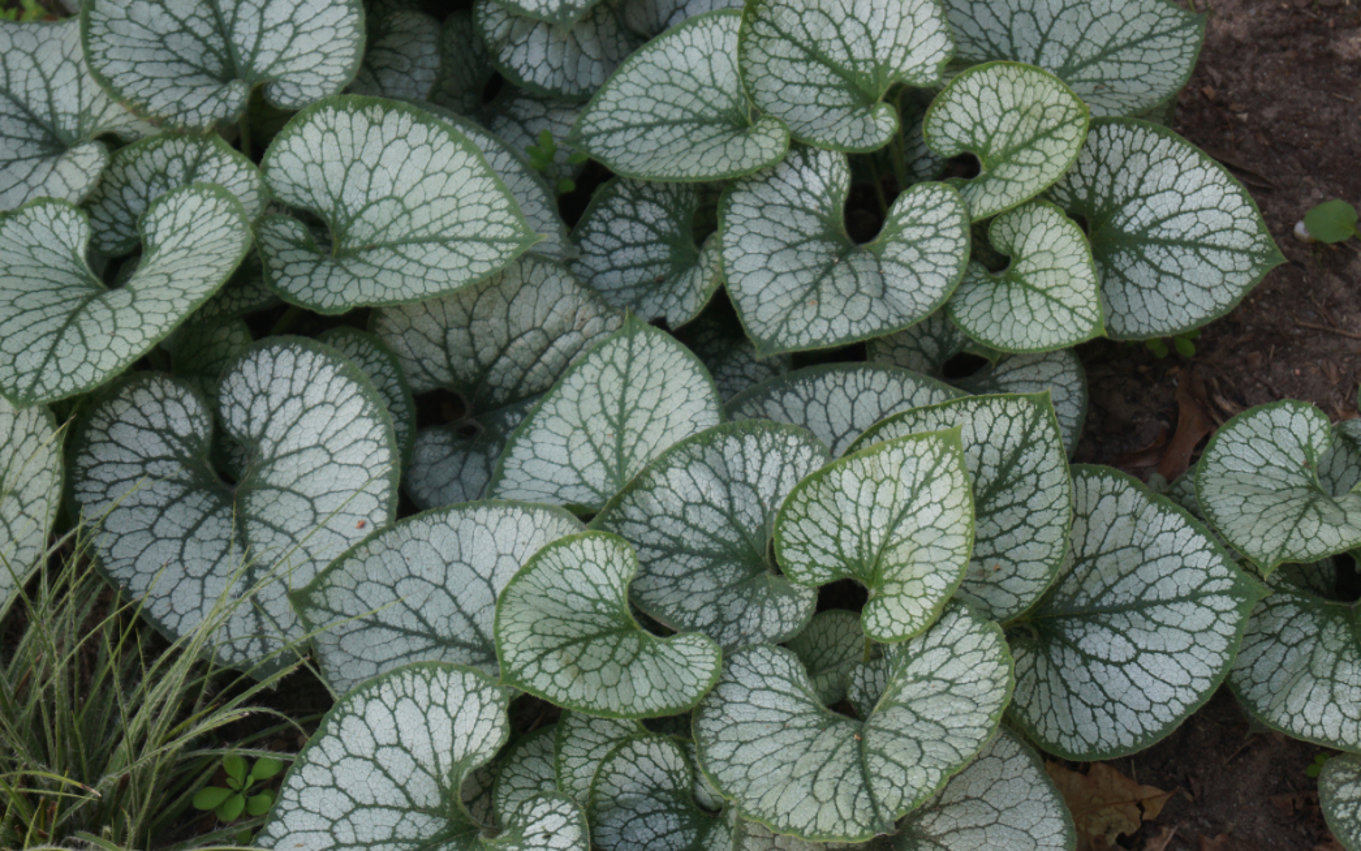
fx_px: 3582
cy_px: 368
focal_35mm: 97
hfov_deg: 21.5
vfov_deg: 13.5
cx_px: 607
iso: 250
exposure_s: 1/160
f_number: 5.6
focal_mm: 55
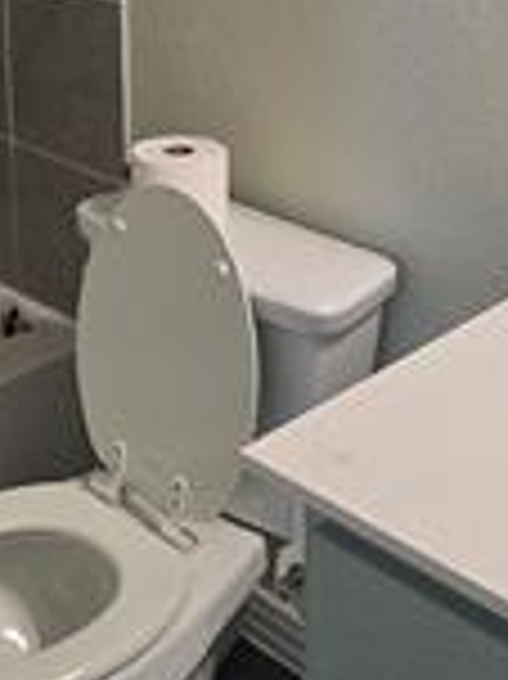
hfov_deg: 22.0
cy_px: -23
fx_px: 1293
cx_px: 126
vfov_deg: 27.5
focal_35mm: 66
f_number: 2.2
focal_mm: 1.7
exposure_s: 1/60
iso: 400
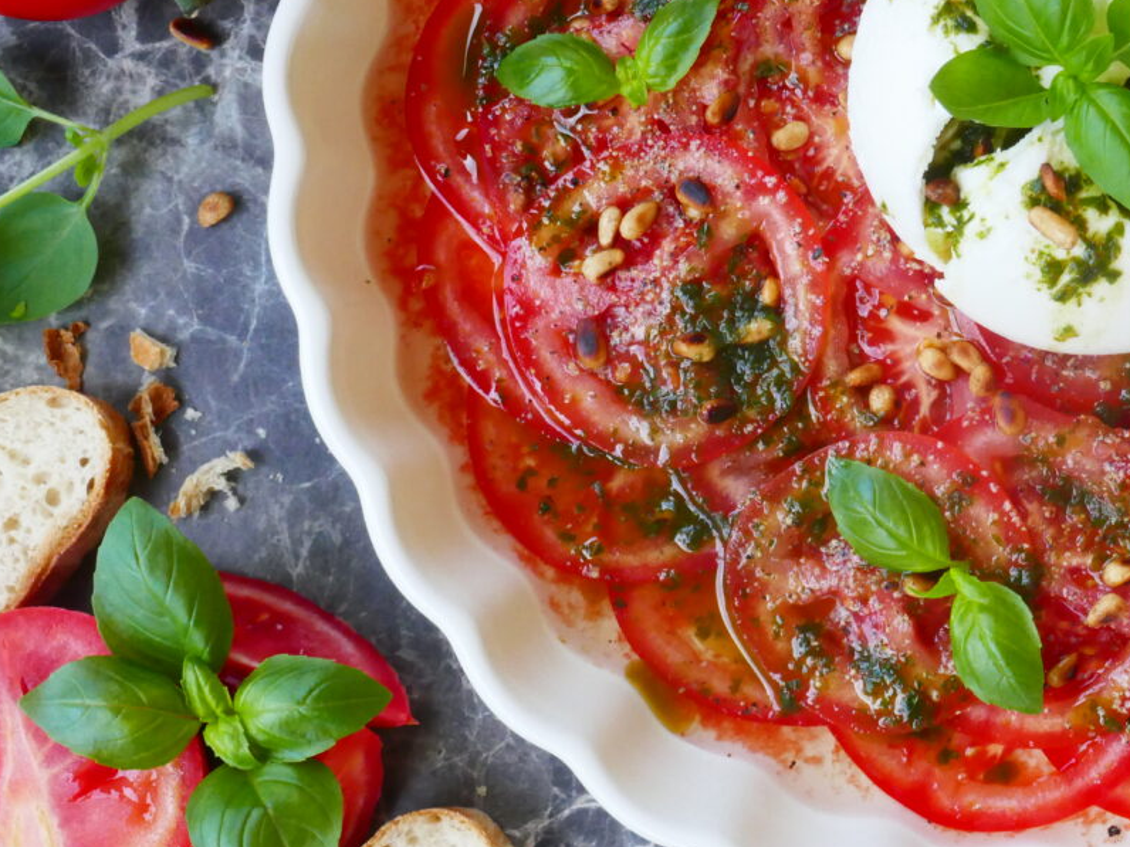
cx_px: 777
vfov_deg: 25.2
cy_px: 434
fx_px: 1893
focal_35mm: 58
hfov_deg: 32.9
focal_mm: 14.6
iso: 1600
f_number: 8
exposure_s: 1/13
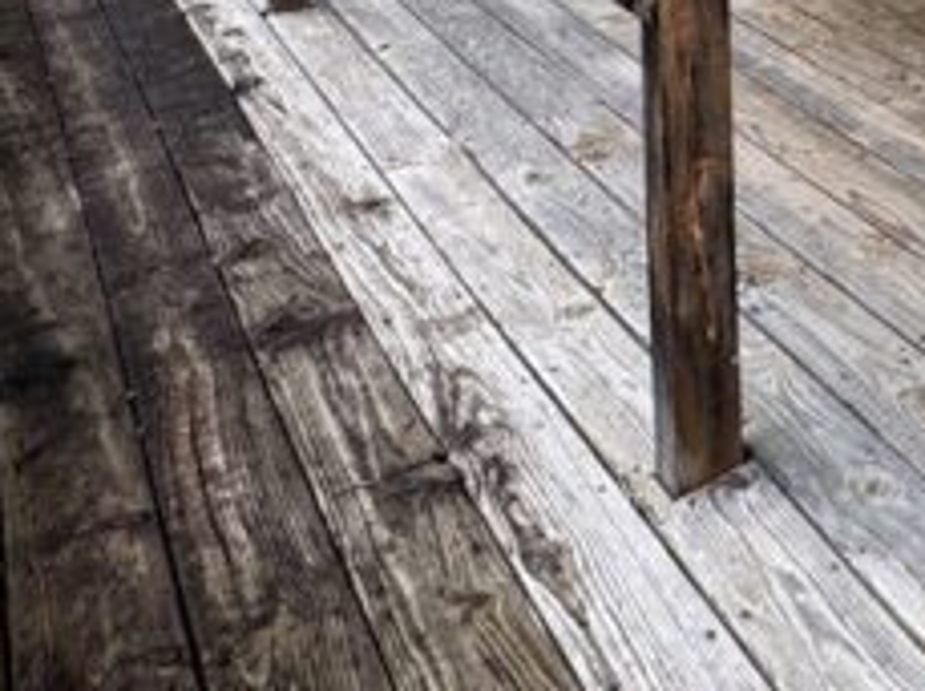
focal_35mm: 49
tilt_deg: -5.5
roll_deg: -0.8
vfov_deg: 24.3
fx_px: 1307
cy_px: -295
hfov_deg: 24.4
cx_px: 1543
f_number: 2.2
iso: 40
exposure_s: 1/282
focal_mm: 2.22
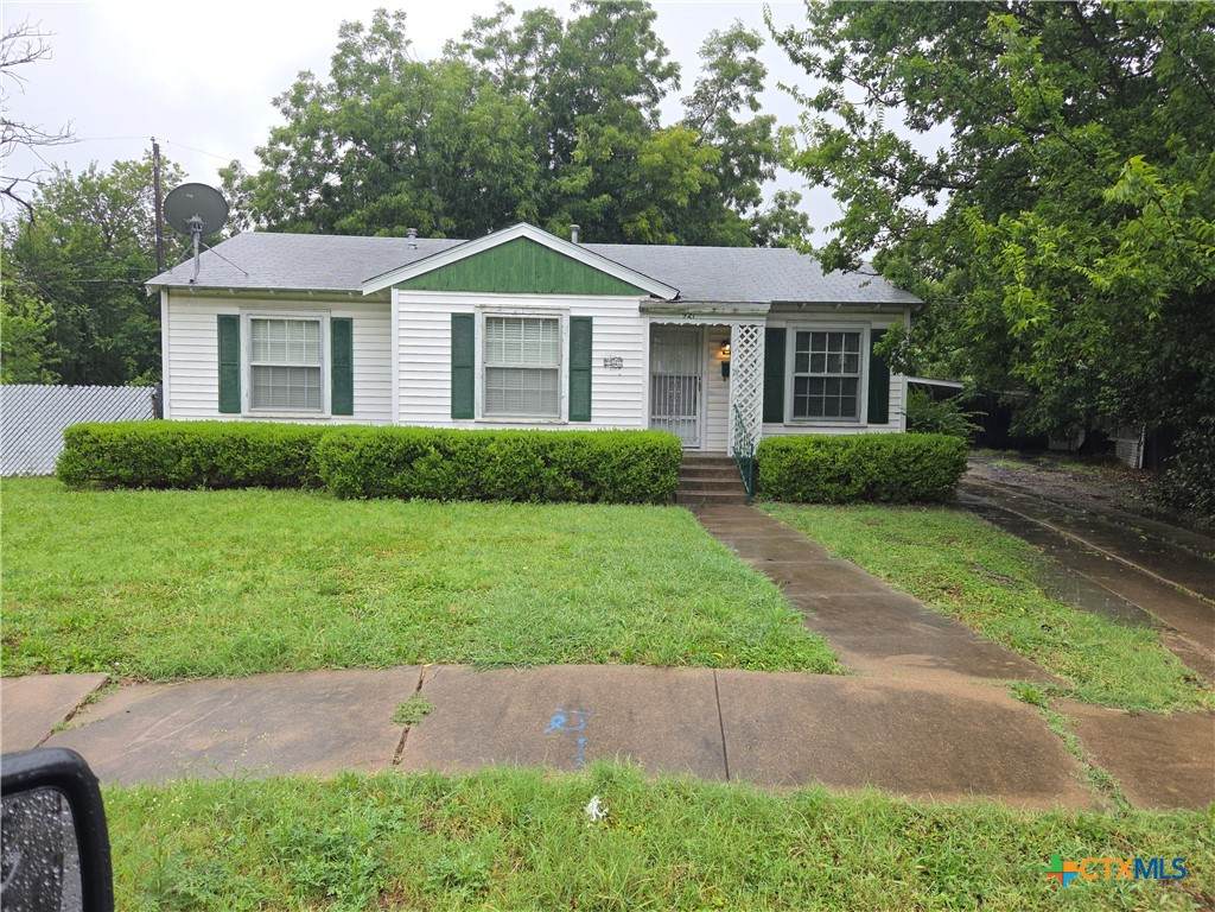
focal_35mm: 23
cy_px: 456
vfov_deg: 58.9
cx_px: 608
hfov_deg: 73.9
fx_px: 807
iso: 25
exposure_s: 1/123
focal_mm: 5.4
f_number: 1.8
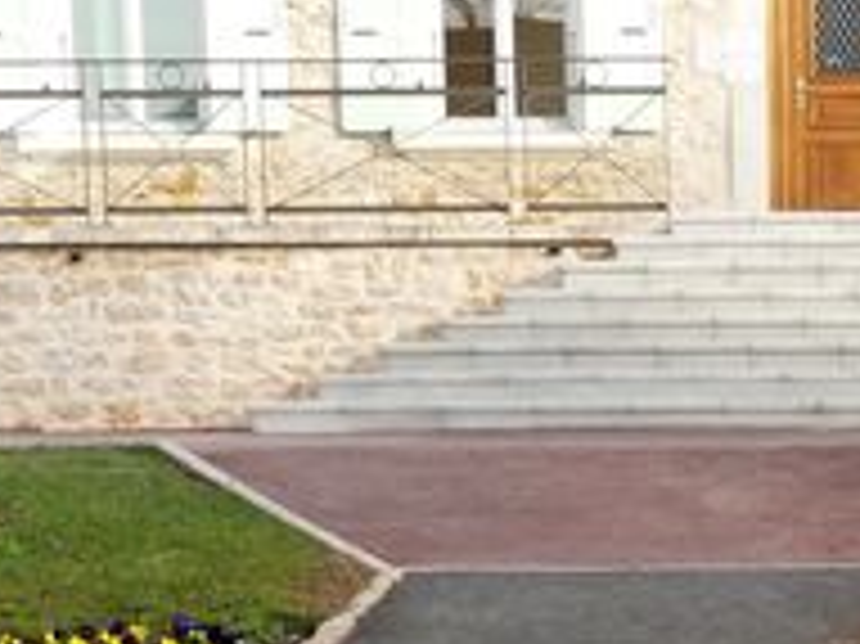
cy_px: 973
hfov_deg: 16.4
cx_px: 959
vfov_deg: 12.1
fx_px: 2880
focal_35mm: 116
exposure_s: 1/125
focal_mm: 6
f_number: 4
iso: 160
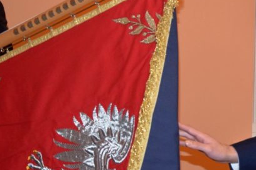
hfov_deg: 17.8
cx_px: 235
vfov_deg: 12.1
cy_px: 62
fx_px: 803
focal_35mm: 113
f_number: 4.5
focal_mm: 40
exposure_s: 1/60
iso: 1250
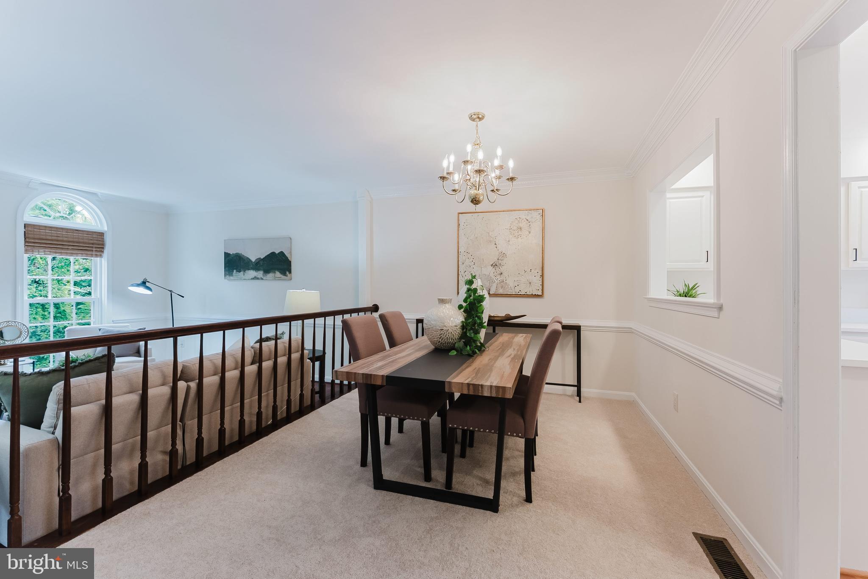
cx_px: 434
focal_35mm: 14
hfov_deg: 104.2
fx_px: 338
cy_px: 290
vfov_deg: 81.2
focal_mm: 14
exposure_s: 1/100
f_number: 8
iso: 200
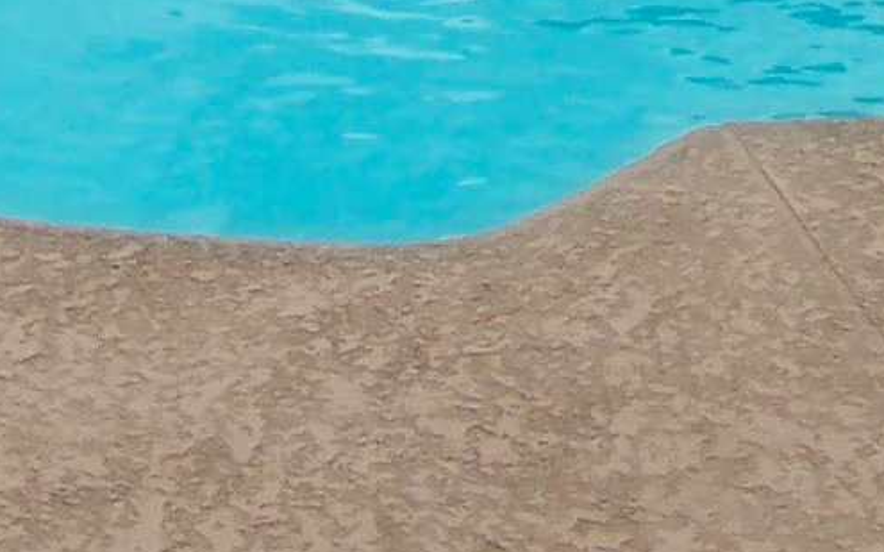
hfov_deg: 13.0
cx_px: 634
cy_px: -734
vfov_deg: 7.6
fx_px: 3877
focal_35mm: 161
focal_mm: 5.6
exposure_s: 1/500
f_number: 5.6
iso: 100
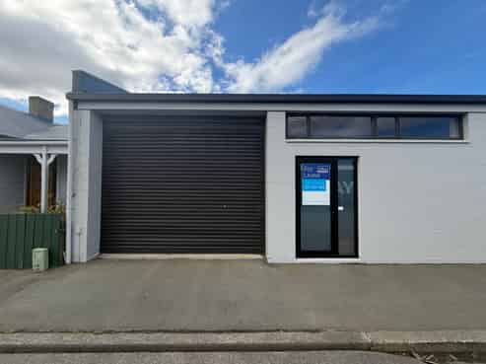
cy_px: 182
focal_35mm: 14
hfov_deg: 102.1
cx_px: 243
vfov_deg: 85.6
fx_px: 196
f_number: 2.2
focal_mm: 2.22
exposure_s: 1/631
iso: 40
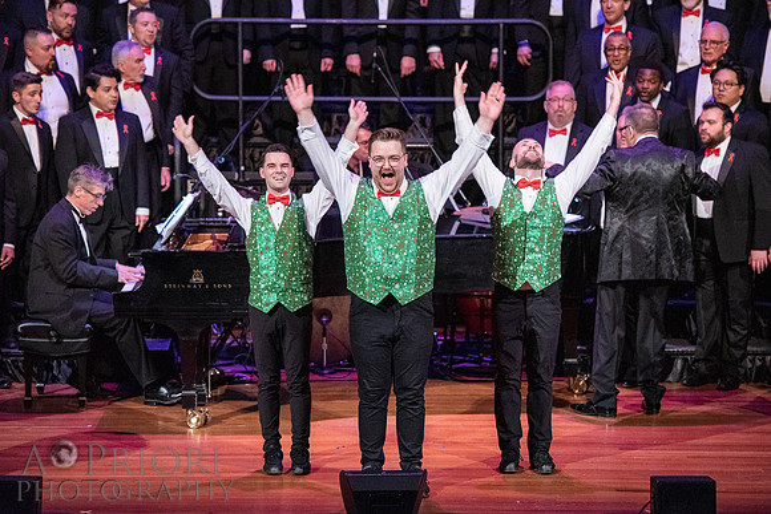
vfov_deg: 9.8
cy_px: 257
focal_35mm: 140
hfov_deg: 14.7
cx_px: 386
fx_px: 2999
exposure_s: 1/250
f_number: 4
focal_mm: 140
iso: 6400
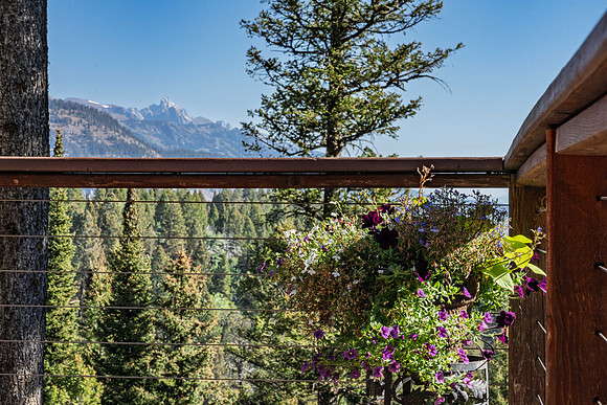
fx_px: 1553
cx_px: 304
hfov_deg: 22.1
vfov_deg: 14.9
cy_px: 202
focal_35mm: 92
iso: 400
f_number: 22
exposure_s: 1/200
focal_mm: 90
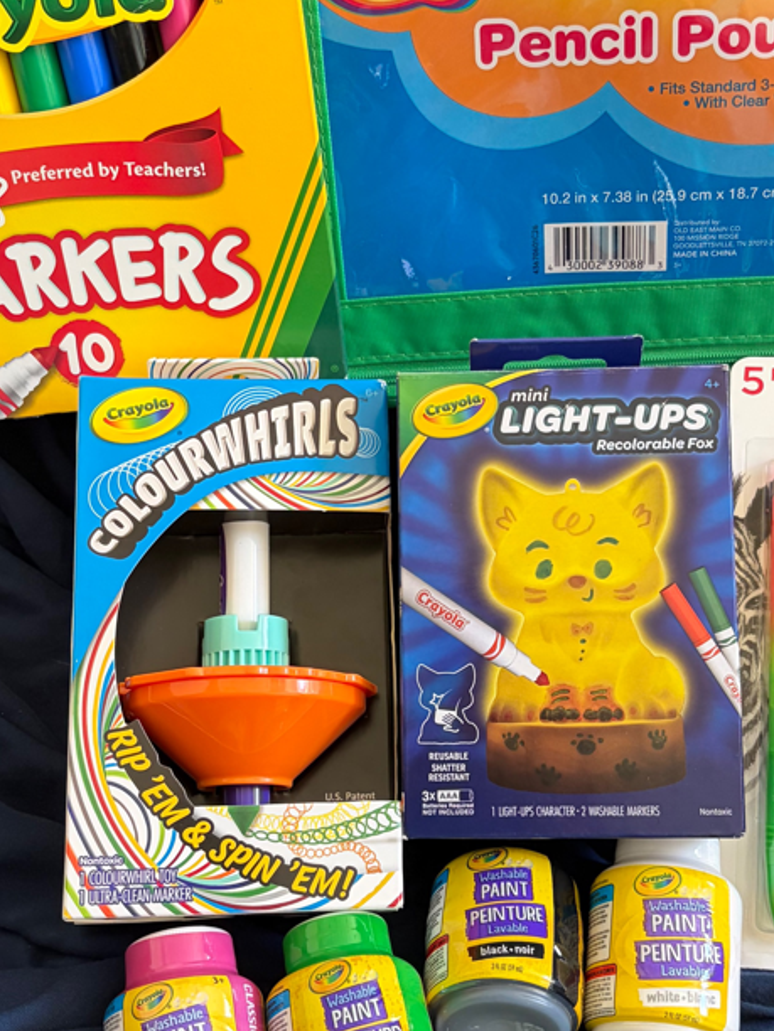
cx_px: 417
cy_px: 497
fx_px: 1520
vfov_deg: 37.5
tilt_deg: -54.3
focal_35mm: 51
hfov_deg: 28.6
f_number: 1.6
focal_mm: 5.96
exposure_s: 1/60
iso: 125
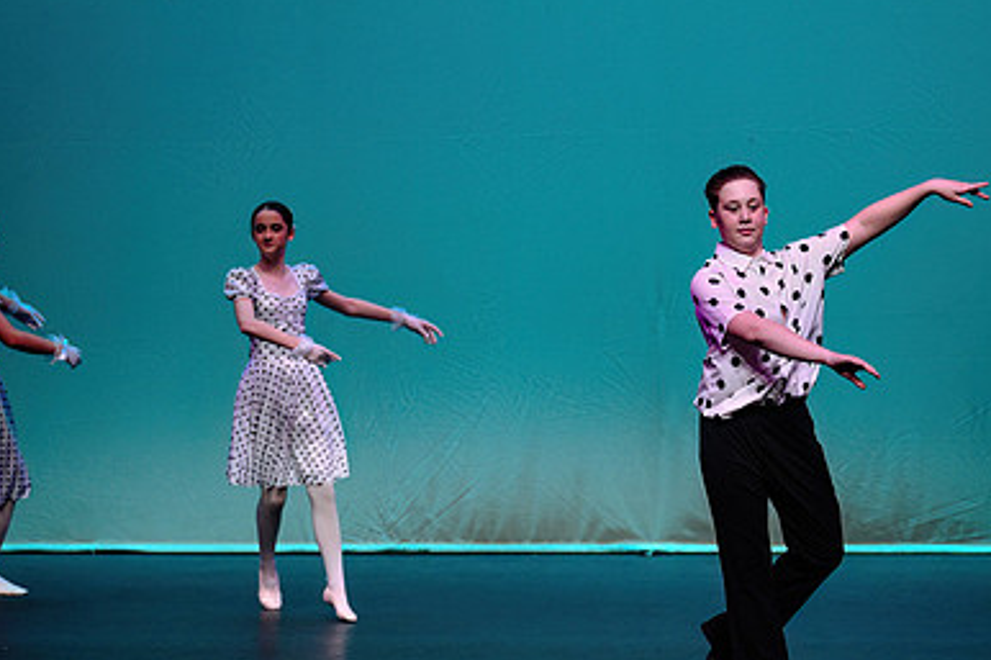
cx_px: 773
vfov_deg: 7.1
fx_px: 5310
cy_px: 544
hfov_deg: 10.6
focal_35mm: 193
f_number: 2.8
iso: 1600
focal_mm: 110
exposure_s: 1/800
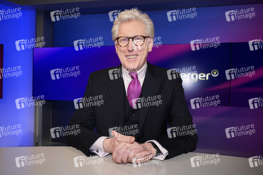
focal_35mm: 31
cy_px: 88
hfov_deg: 60.3
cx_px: 132
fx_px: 226
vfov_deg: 42.3
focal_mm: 31
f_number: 5
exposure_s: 1/125
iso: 1600
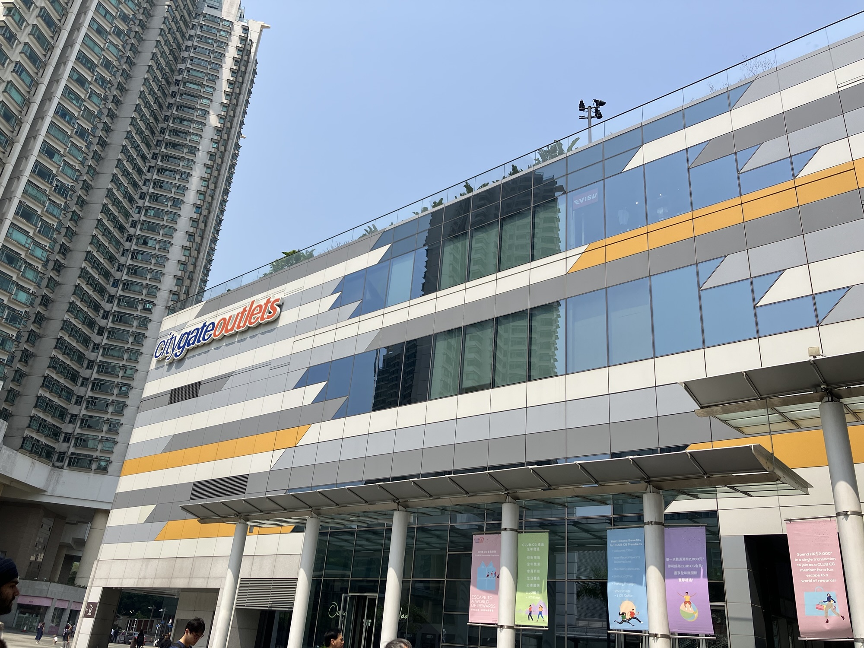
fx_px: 699
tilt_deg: +25.8
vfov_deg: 49.7
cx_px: 432
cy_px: 324
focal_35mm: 28
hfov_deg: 63.4
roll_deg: -5.4
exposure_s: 1/2433
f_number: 1.8
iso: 32
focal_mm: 3.99
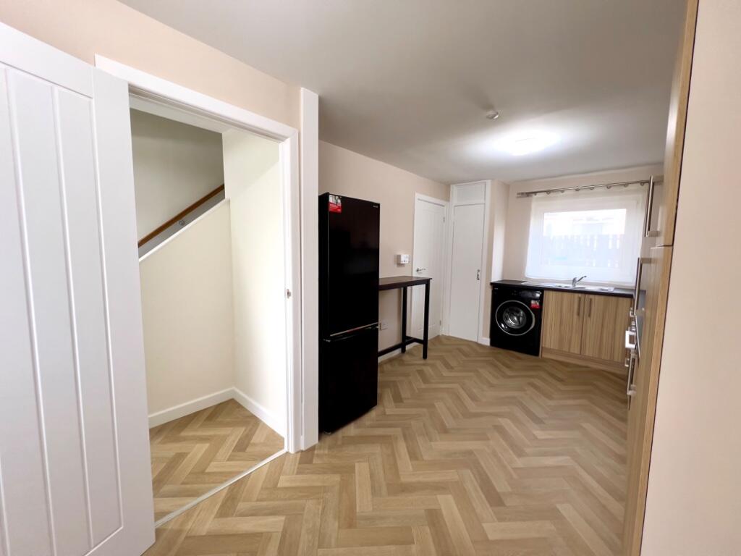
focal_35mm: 13
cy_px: 278
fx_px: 278
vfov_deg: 89.9
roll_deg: -0.8
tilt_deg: -5.5
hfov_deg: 106.2
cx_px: 370
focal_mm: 1.57
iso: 200
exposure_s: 1/100
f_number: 1.8
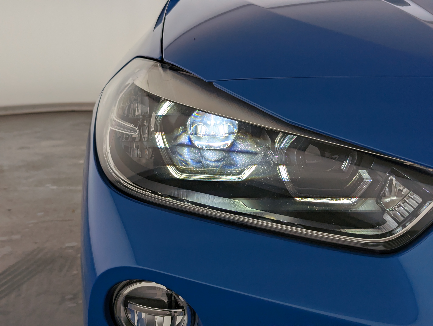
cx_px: 216
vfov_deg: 30.3
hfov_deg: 39.6
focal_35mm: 48
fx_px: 601
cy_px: 163
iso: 52
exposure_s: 1/1381
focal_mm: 6.81
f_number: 1.85
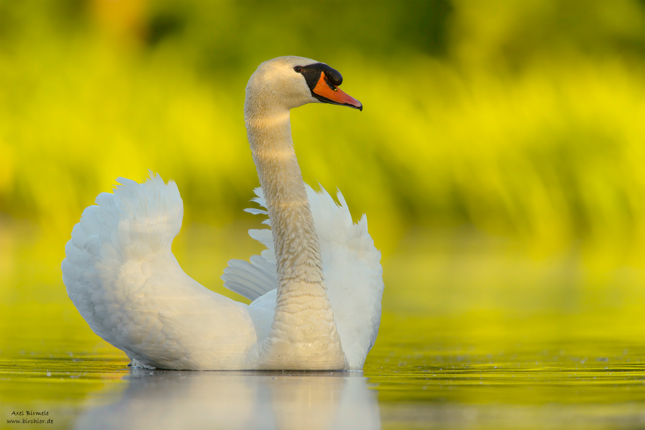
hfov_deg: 2.4
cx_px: 322
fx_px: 15228
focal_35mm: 850
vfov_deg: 1.6
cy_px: 215
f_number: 7.1
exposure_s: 1/500
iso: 450
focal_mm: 850
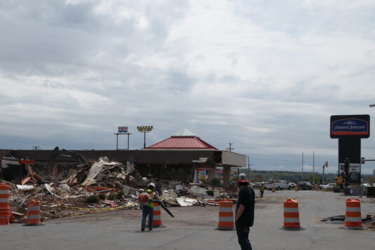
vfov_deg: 31.0
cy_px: 155
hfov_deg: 44.7
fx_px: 448
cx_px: 124
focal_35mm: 43
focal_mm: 20
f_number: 8
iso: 100
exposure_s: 1/400
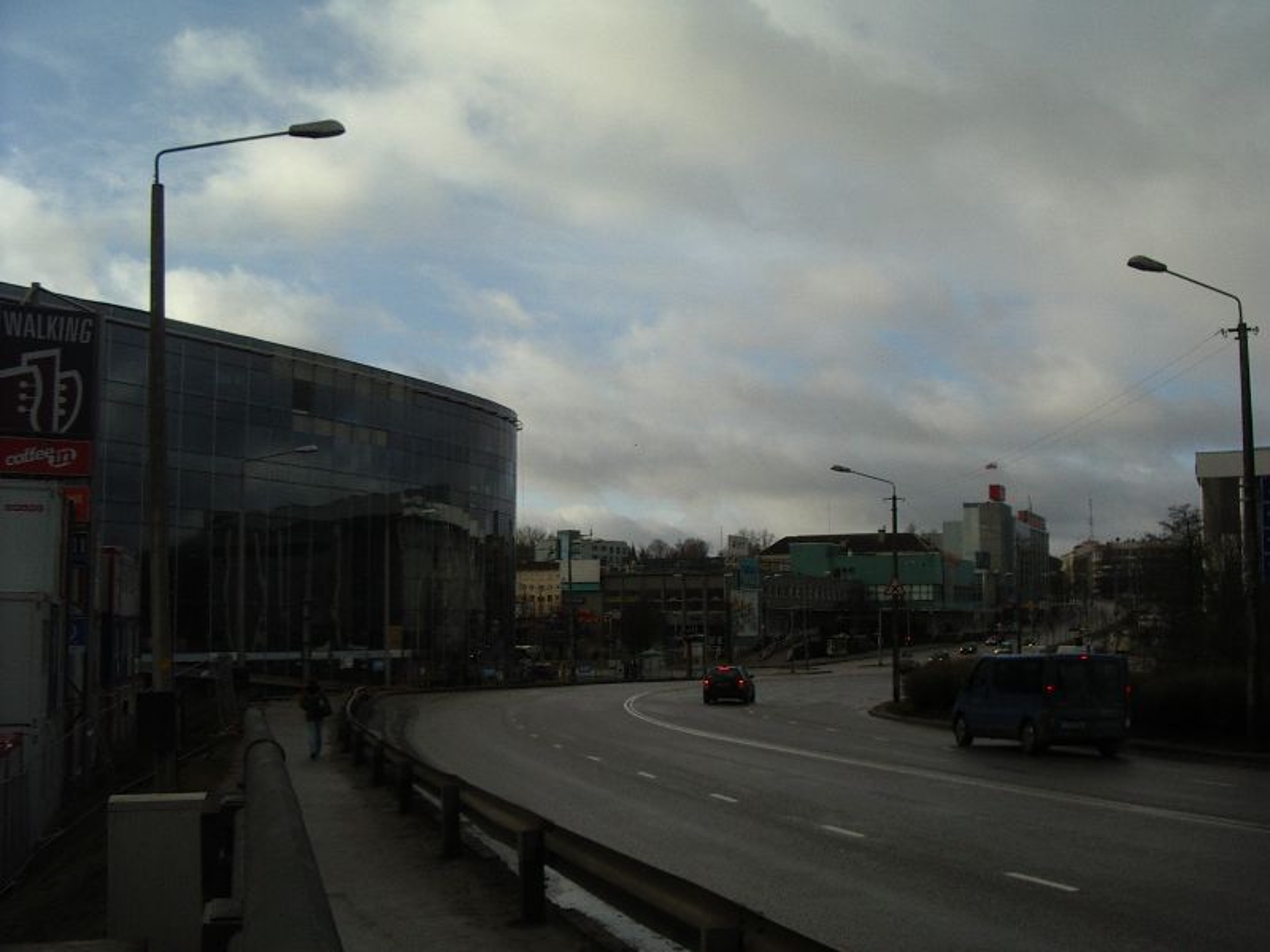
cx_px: 635
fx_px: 1394
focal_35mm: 38
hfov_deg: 49.0
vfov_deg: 37.7
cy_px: 476
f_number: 4.8
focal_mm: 5.8
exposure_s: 1/500
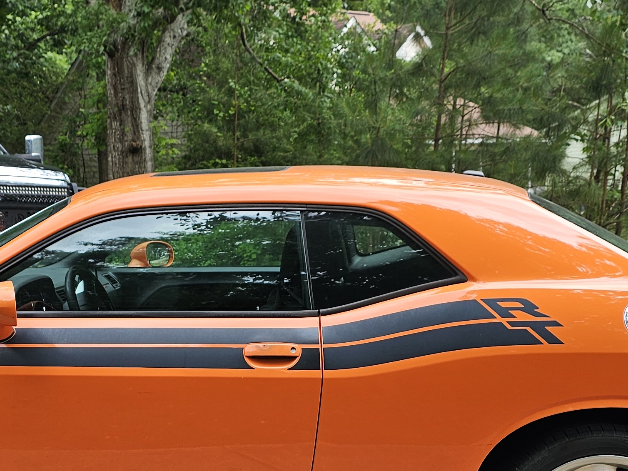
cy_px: 401
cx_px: 245
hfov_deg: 31.6
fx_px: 1107
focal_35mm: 61
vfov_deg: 23.5
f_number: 1.7
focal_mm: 6.3
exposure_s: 1/180
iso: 12
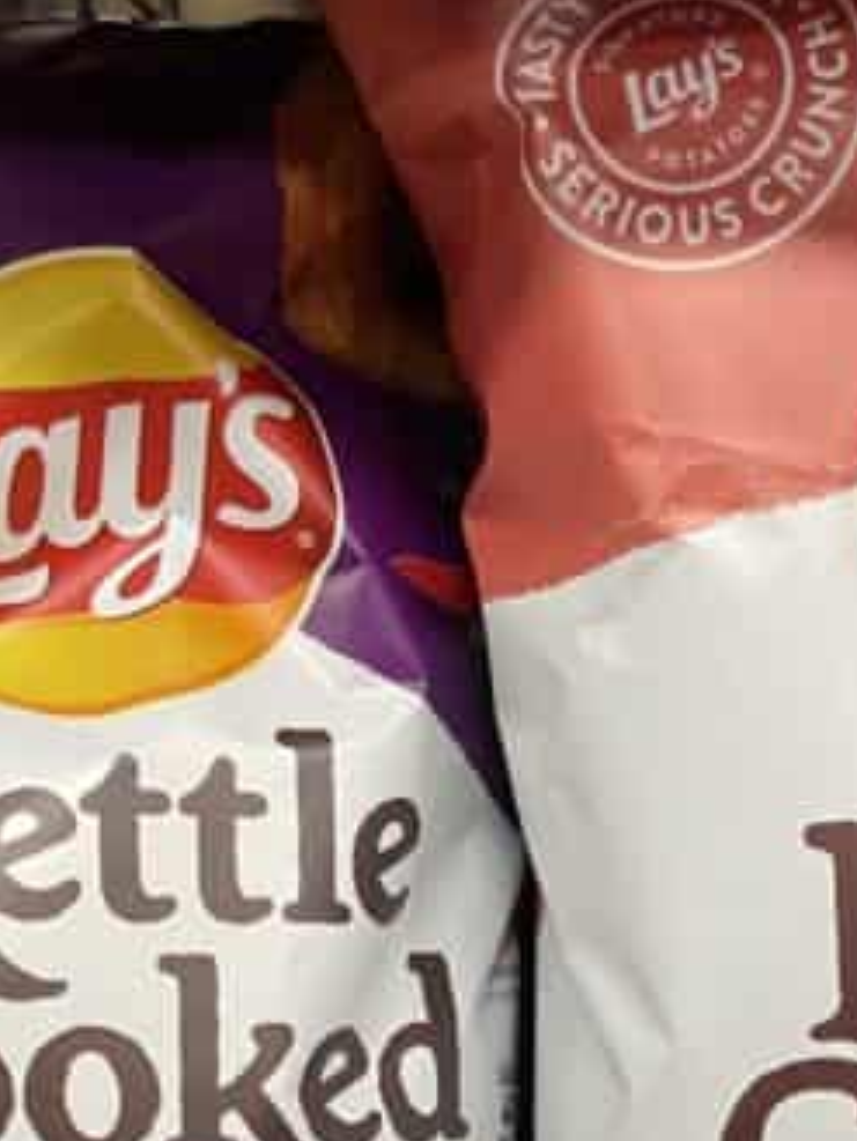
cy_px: 1242
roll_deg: +0.4
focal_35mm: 81
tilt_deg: -18.7
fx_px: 2672
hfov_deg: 18.2
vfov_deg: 22.8
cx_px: 437
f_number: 1.6
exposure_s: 1/60
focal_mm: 4.2
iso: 100
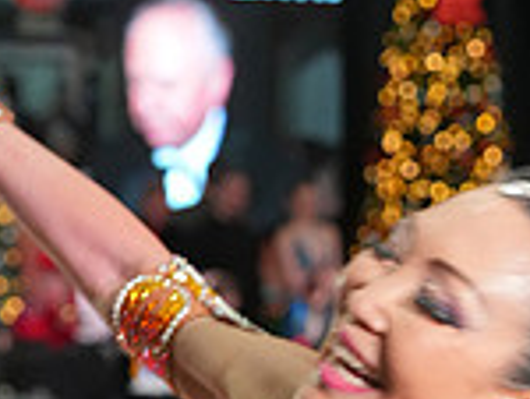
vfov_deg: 5.6
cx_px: 295
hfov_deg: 7.6
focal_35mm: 260
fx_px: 3987
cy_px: 706
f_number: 5
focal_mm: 70
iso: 3200
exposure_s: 1/200
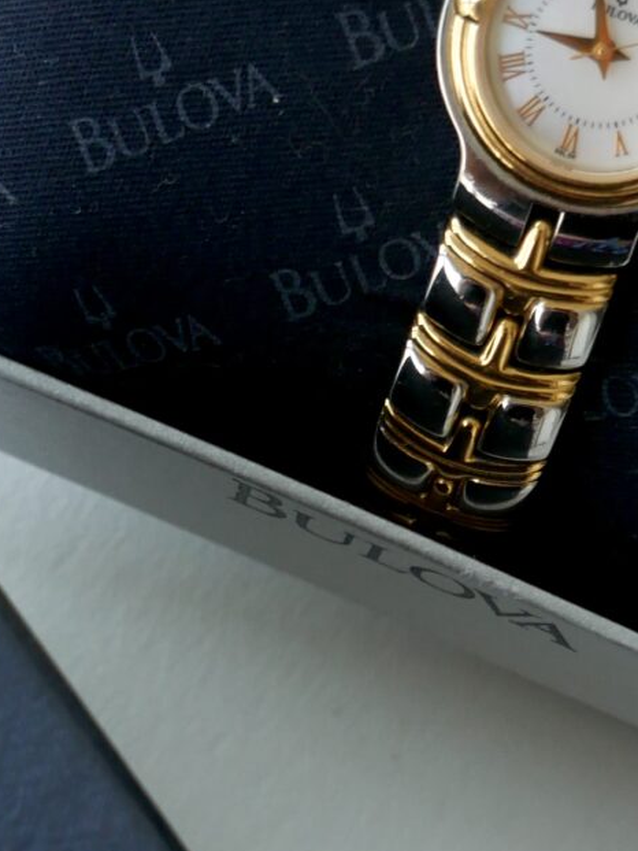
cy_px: 674
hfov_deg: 9.0
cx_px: 203
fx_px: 4053
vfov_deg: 11.9
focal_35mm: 165
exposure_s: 1/125
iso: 200
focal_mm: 20
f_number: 4.1
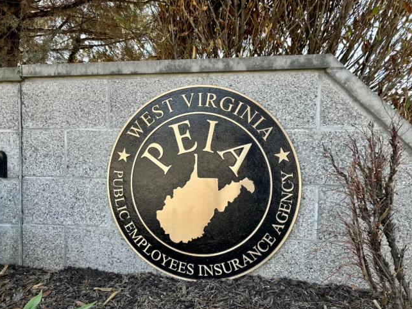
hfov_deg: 65.3
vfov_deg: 51.3
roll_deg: -0.7
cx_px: 206
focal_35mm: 27
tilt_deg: -1.2
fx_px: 321
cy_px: 158
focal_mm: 5.7
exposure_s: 1/422
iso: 50
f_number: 1.5
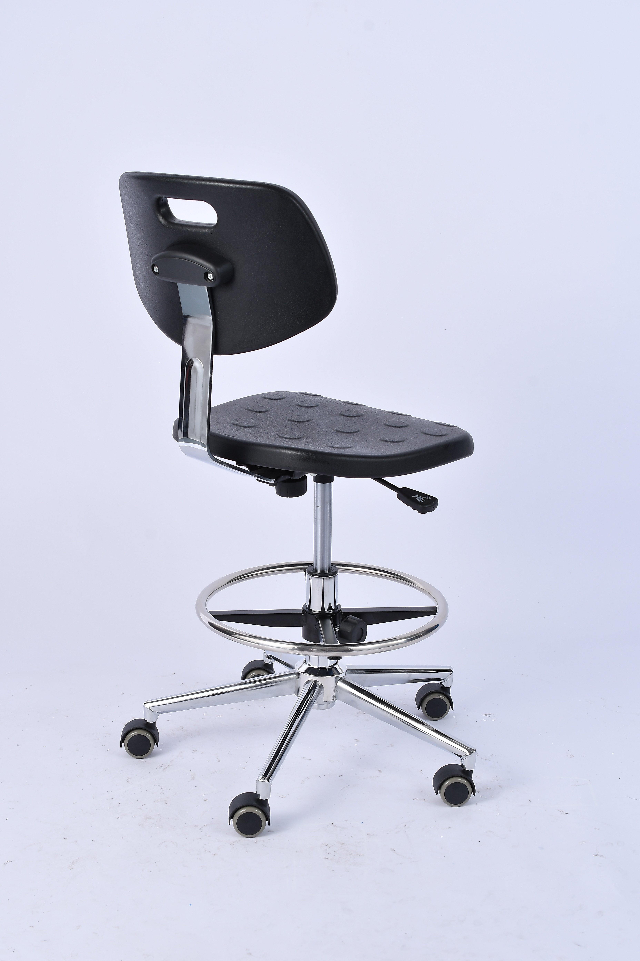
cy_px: 480
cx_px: 320
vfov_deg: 33.4
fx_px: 1600
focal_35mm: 60
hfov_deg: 22.6
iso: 125
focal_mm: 40
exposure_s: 1/125
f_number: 9
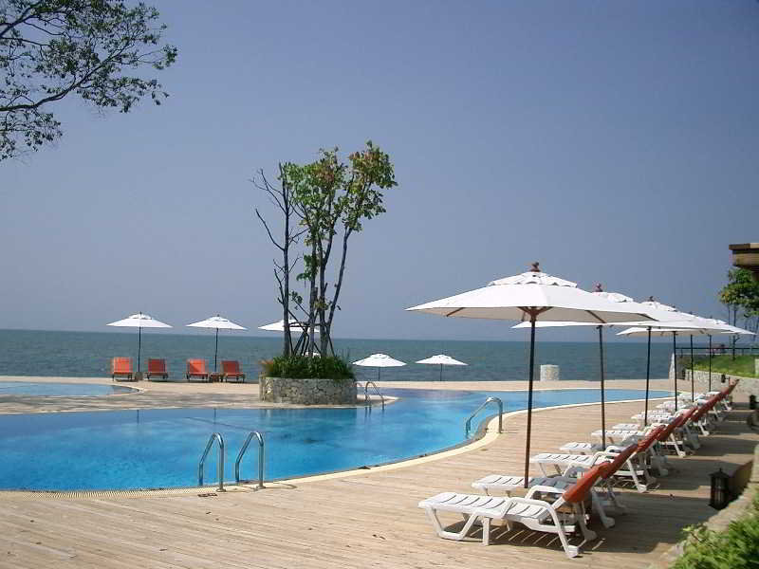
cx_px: 380
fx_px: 767
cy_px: 284
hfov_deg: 52.6
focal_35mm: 35
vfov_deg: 40.7
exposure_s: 1/800
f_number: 4.3
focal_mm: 5.8
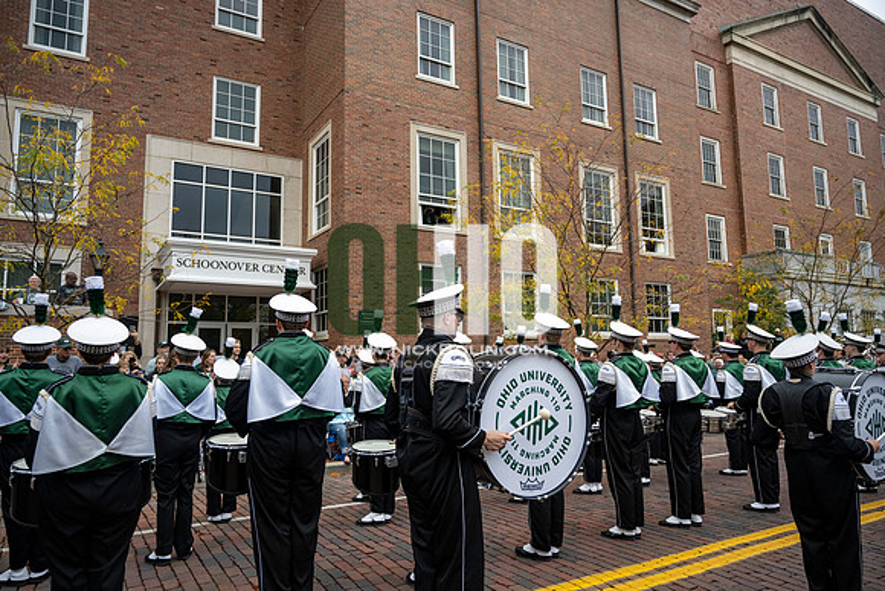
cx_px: 442
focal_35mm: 24
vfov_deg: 53.2
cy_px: 296
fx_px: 590
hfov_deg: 73.7
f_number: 4
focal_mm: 24
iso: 640
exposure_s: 1/1600
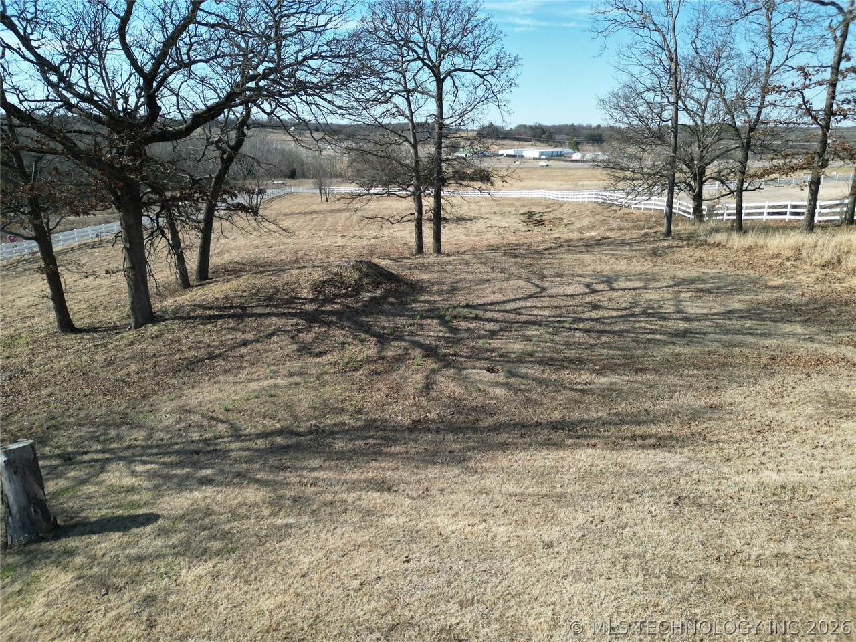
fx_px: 593
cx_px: 428
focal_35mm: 24
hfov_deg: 71.6
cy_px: 321
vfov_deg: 56.8
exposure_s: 1/2000
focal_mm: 6.72
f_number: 1.7
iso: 120
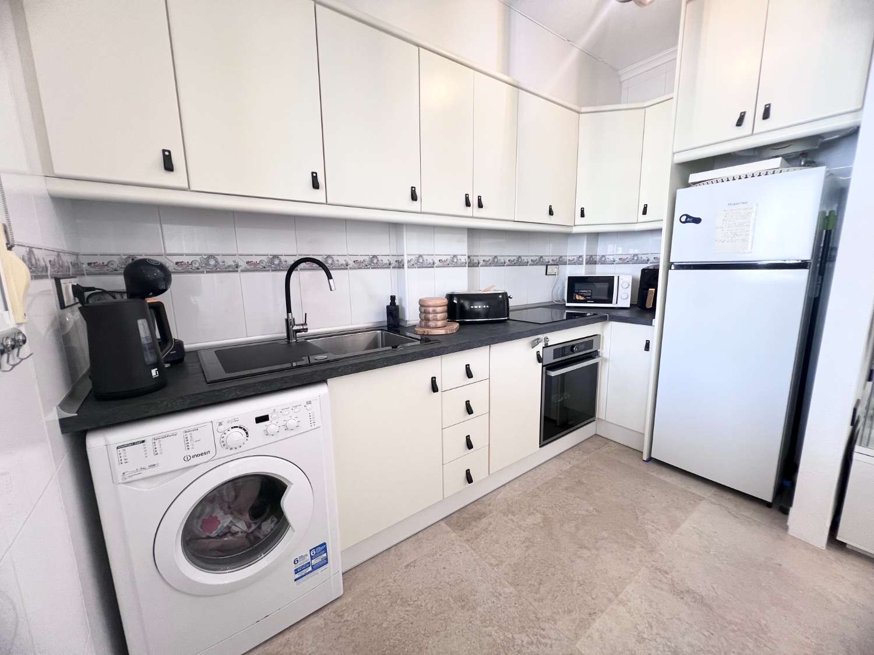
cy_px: 328
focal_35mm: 13
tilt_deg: -10.1
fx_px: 328
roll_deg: +1.0
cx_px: 437
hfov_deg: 106.2
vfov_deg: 89.9
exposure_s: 1/100
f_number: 1.8
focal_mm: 1.57
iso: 160
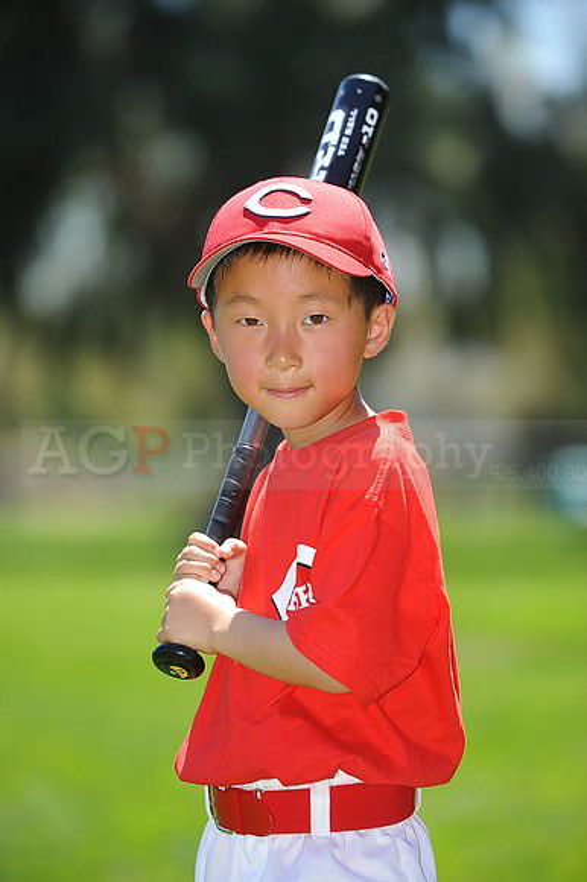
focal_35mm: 200
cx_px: 294
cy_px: 441
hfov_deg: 6.9
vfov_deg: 10.3
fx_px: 4897
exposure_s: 1/640
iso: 200
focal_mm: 200
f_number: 4.5
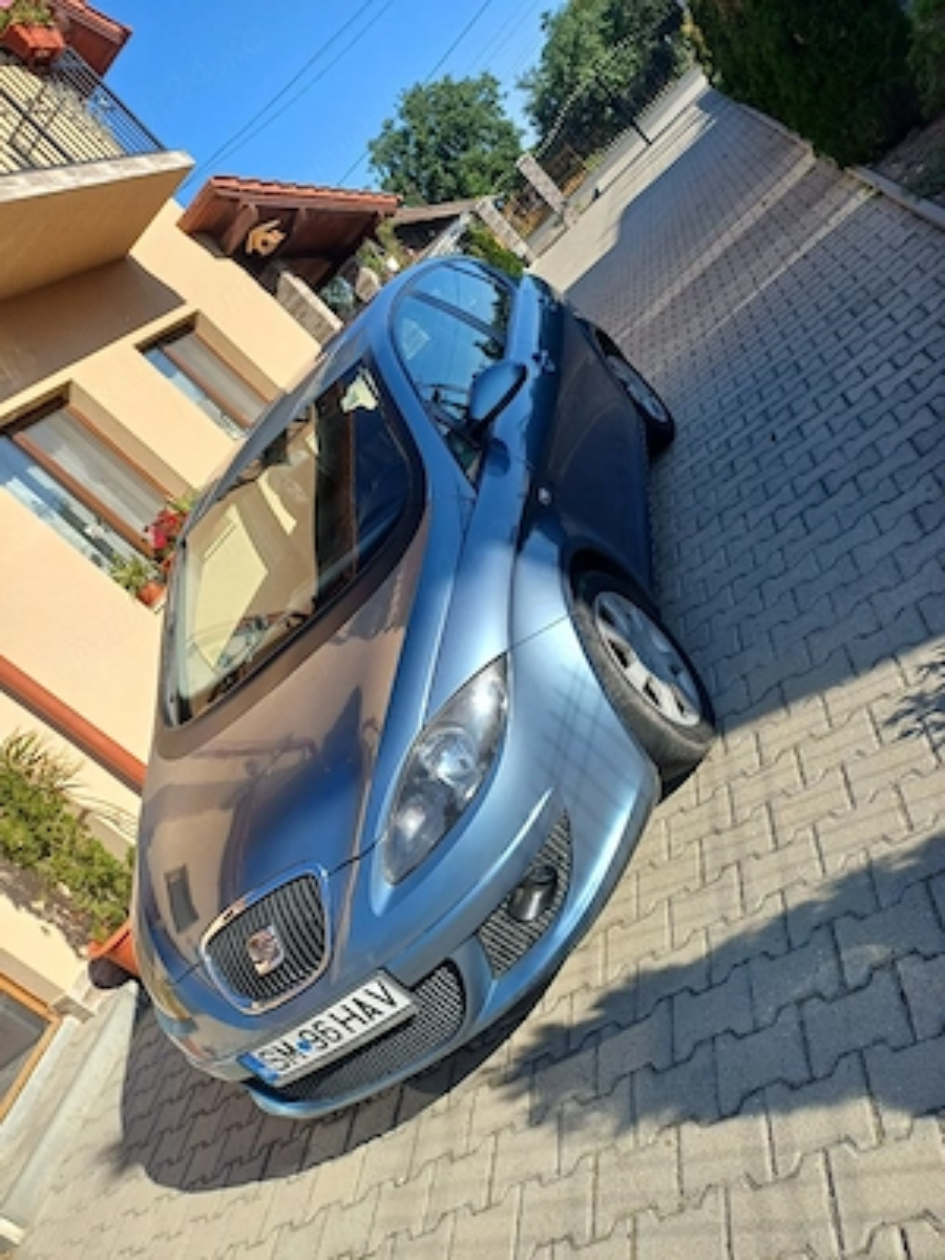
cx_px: 472
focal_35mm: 25
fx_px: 910
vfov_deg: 69.4
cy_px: 630
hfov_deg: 54.9
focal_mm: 4.65
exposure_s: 1/909
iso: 50
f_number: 1.8
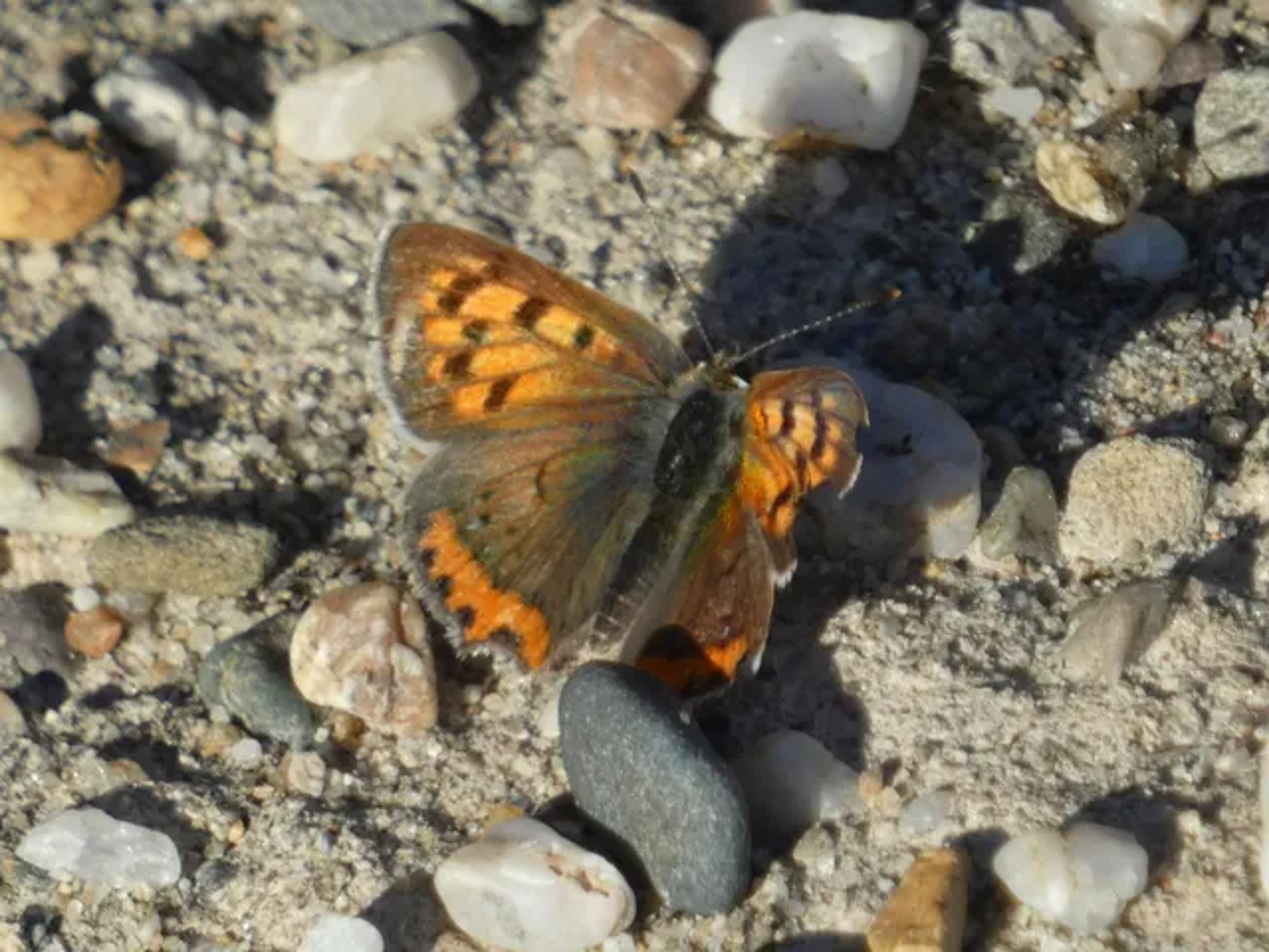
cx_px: 634
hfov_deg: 2.8
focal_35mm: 717
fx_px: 26285
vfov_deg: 2.1
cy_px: 476
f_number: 5.6
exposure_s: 1/250
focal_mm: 128.4
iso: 100
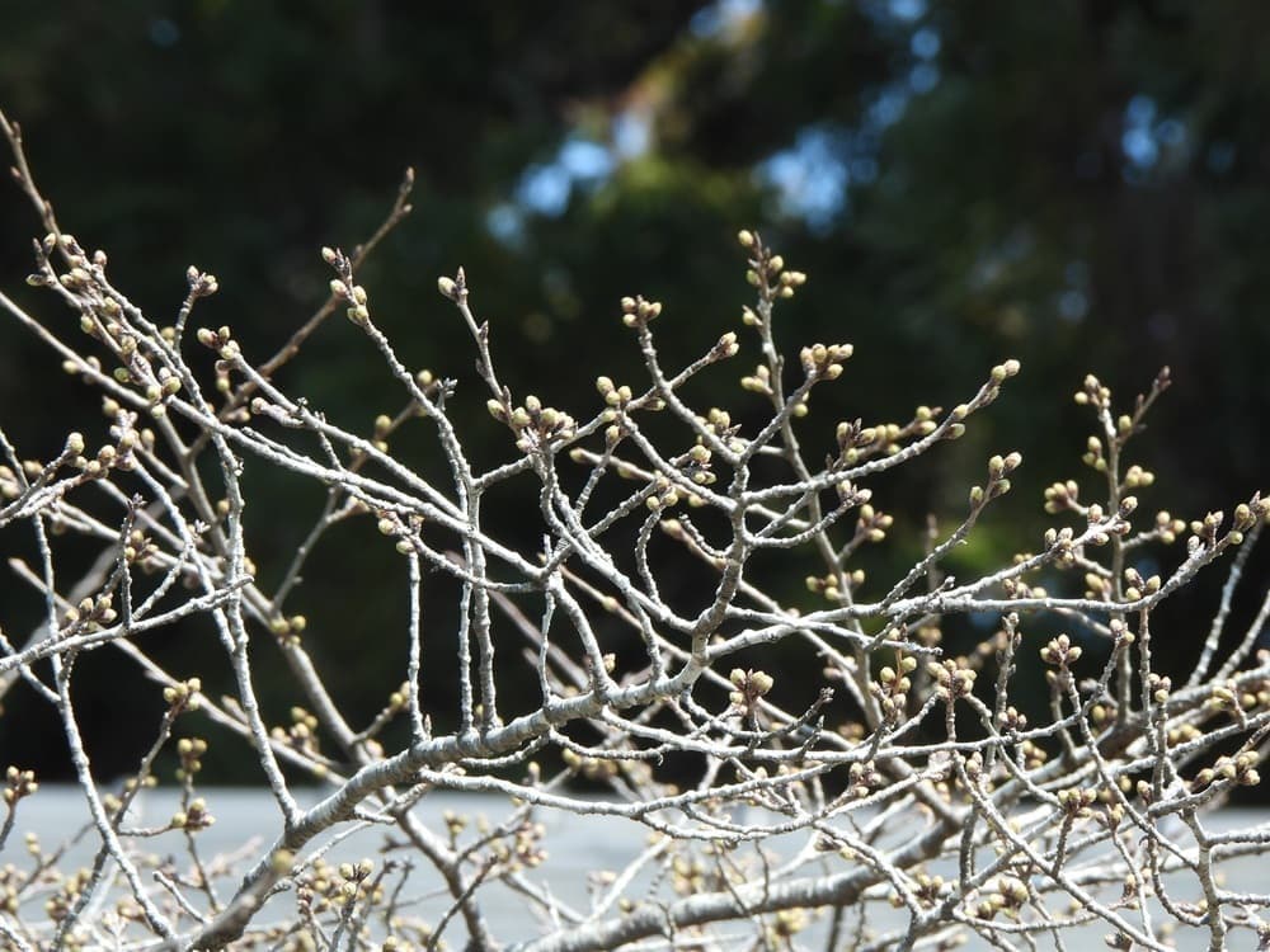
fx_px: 16510
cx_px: 635
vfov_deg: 3.3
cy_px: 476
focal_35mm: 450
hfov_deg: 4.4
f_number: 5
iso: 110
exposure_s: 1/250
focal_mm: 80.3
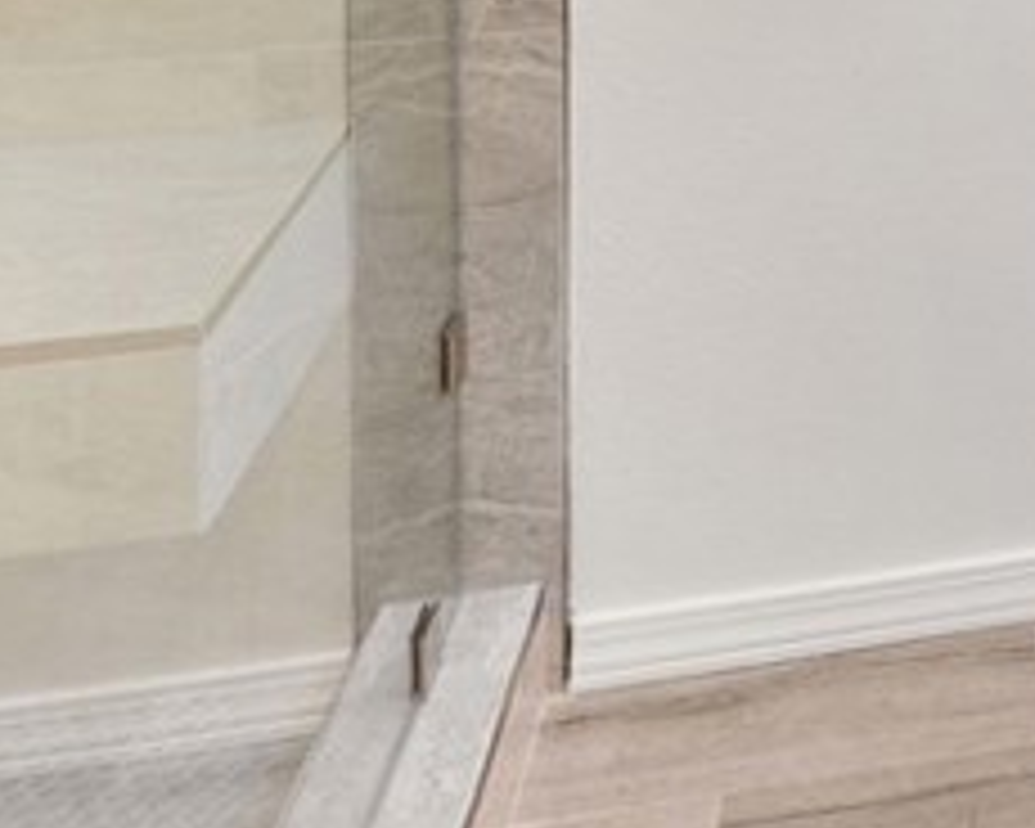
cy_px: -583
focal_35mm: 67
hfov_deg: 23.1
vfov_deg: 18.7
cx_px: 1530
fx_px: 2052
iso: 320
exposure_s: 1/3
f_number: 9
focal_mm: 16
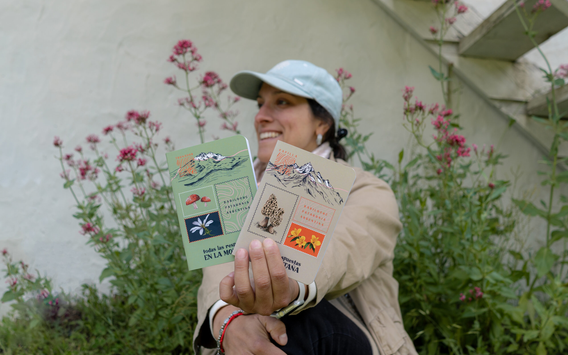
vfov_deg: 29.9
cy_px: 169
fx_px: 666
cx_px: 283
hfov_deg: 46.2
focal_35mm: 43
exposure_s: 1/400
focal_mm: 28
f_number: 4
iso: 100
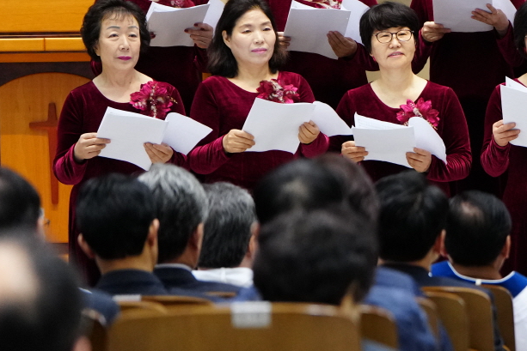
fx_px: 4817
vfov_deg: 4.2
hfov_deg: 6.2
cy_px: 191
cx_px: 763
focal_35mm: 329
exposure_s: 1/160
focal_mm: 112
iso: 2500
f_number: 2.8
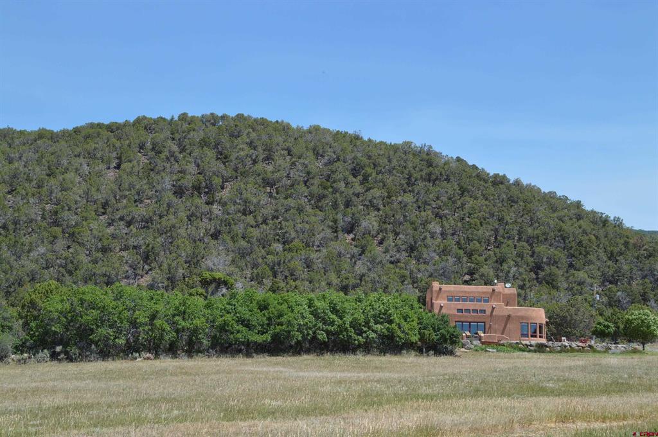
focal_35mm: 82
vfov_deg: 16.5
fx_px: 1506
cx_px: 329
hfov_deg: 24.6
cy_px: 218
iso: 400
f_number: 10
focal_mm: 55
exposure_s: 1/400
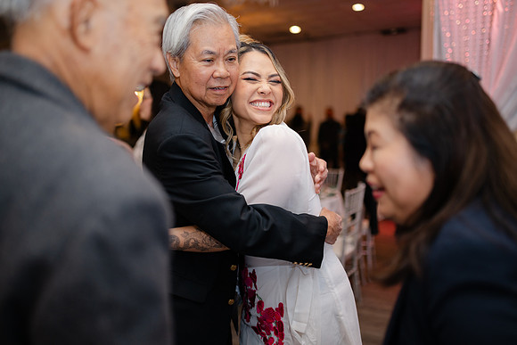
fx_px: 503
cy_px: 172
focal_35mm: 35
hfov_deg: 54.4
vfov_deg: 37.9
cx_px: 258
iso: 400
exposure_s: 1/160
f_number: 1.4
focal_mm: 35
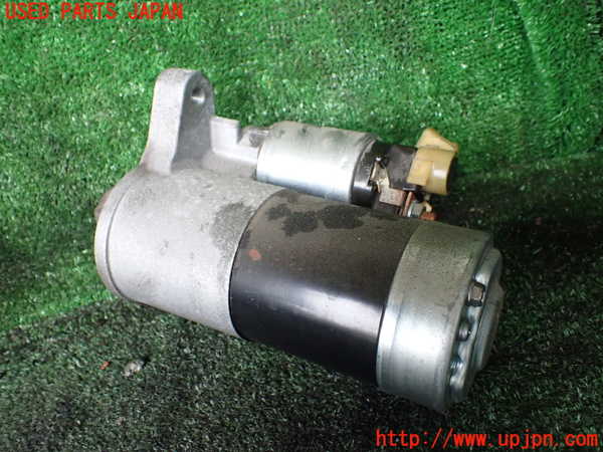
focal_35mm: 30
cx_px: 302
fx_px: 523
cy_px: 226
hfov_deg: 60.0
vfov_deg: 46.8
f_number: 2.3
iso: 640
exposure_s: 1/125
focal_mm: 5.4
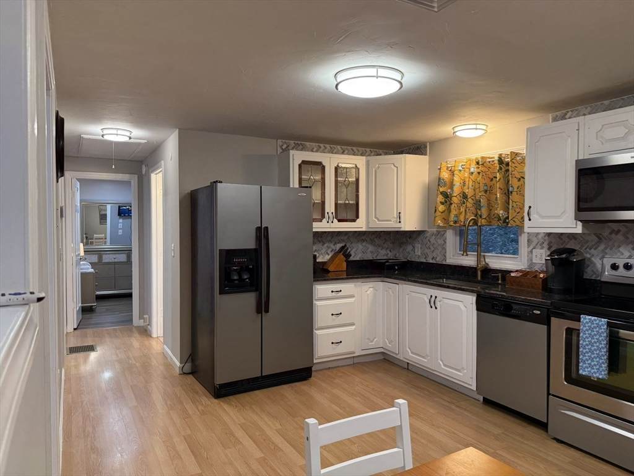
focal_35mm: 24
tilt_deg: -1.0
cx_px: 317
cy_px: 238
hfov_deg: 71.6
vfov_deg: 56.8
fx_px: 440
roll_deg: -0.1
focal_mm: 6.76
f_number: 1.78
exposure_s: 1/120
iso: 250
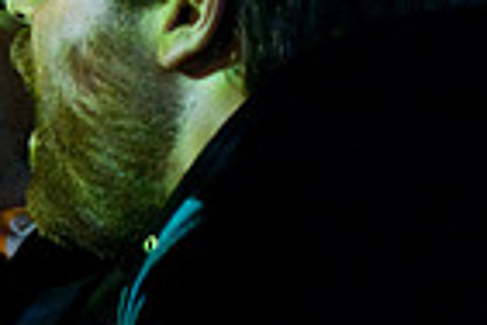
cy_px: 178
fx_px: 5830
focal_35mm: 431
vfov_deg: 3.2
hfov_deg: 4.8
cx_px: -117
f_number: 2.8
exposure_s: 1/80
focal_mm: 70
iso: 1250
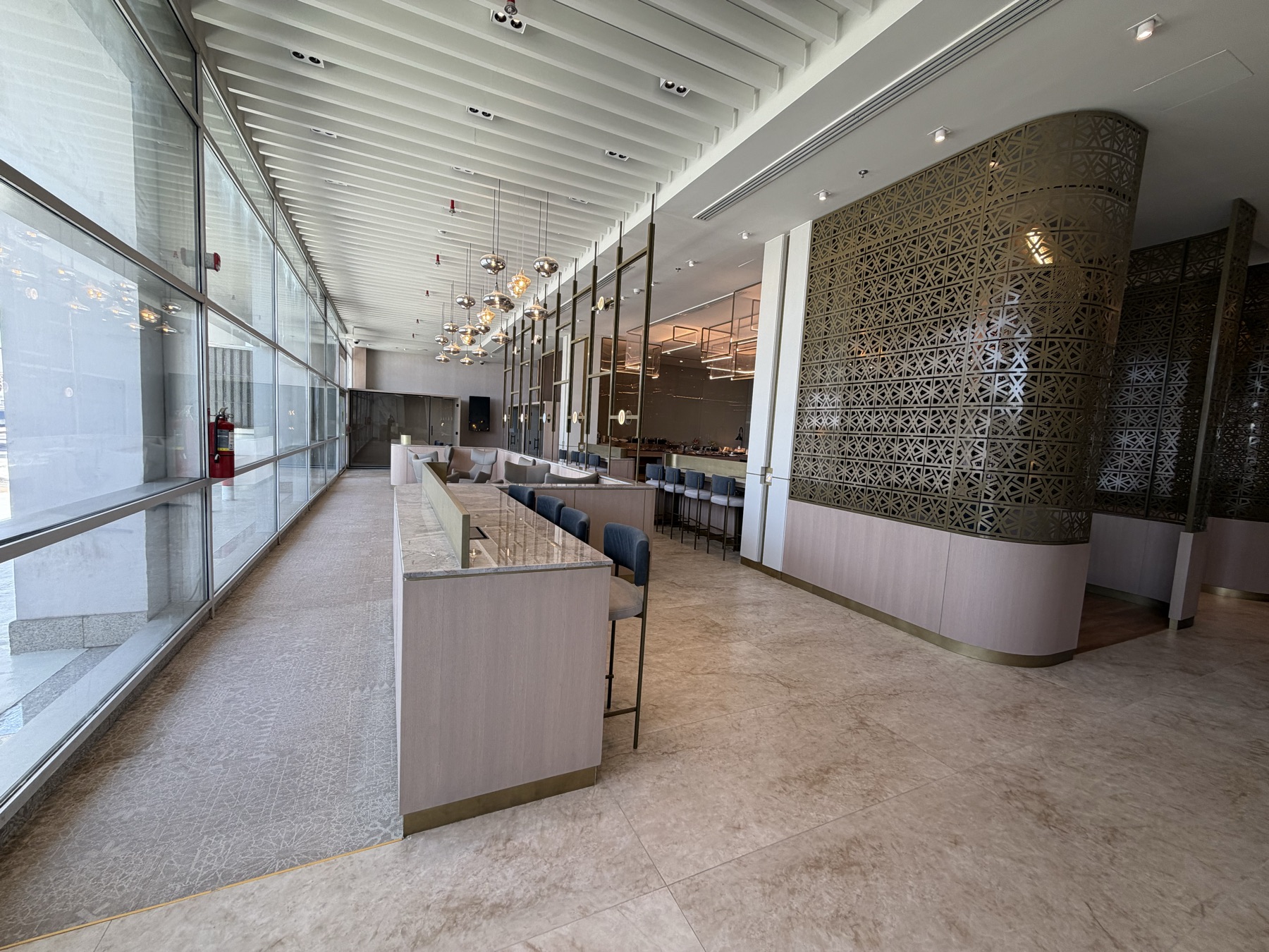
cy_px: 476
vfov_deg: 85.7
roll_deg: -2.9
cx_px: 634
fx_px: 513
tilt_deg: -5.2
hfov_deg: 102.1
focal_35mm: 14
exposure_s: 1/120
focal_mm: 2.22
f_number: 2.2
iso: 50
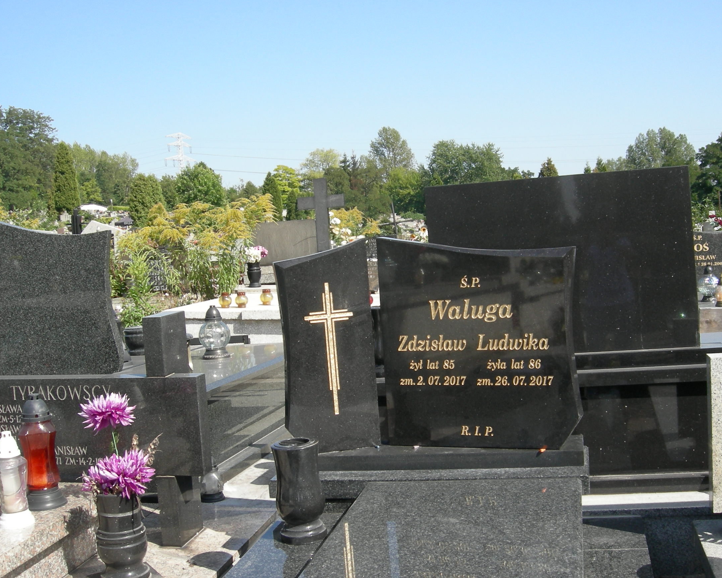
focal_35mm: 42
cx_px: 391
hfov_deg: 43.8
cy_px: 294
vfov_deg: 35.7
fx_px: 897
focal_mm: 7.5
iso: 64
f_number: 5.4
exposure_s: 1/198
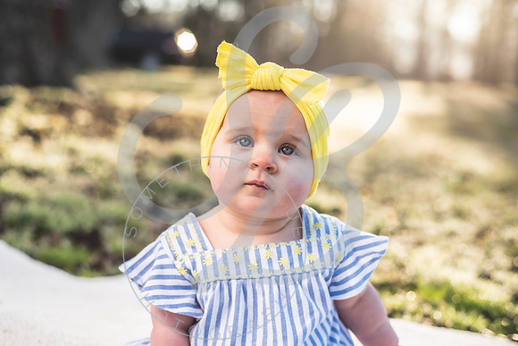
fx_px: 720
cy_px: 173
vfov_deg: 27.0
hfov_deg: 39.6
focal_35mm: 50
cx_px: 259
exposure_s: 1/320
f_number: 2.8
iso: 100
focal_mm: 50
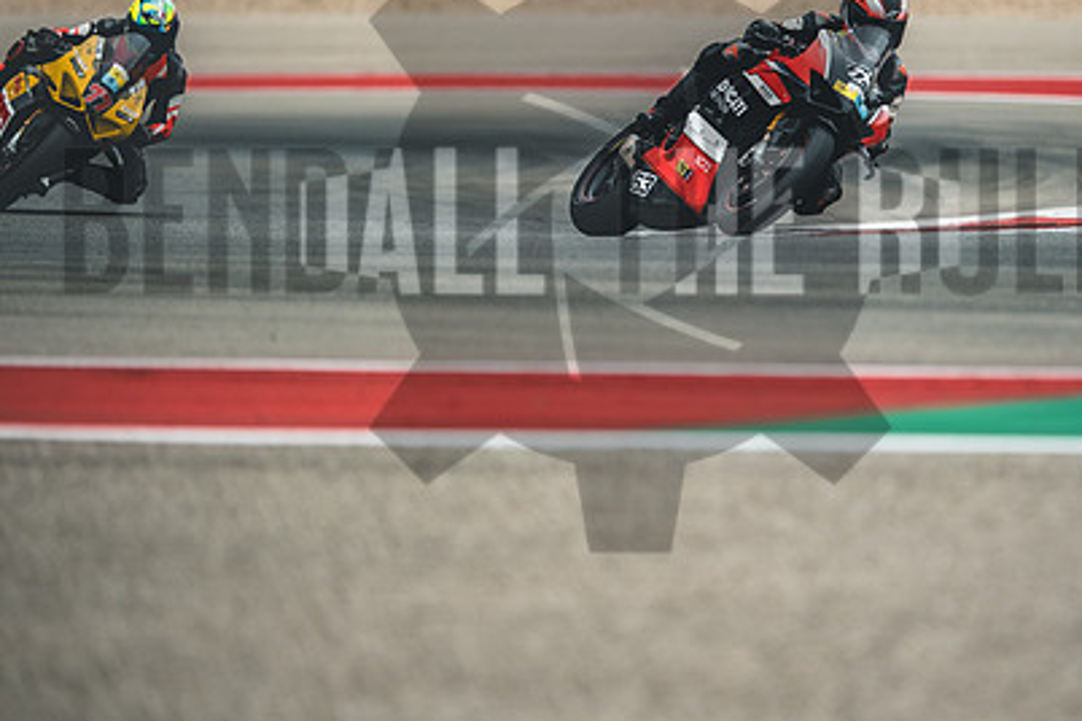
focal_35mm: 433
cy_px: 225
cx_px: 630
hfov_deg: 4.8
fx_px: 13013
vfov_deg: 3.2
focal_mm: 200
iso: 250
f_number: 2
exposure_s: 1/1600
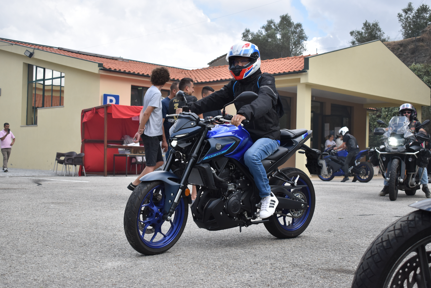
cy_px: 144
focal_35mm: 48
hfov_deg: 41.1
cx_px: 216
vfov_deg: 28.1
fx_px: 575
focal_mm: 32
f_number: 5.6
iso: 400
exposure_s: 1/1250
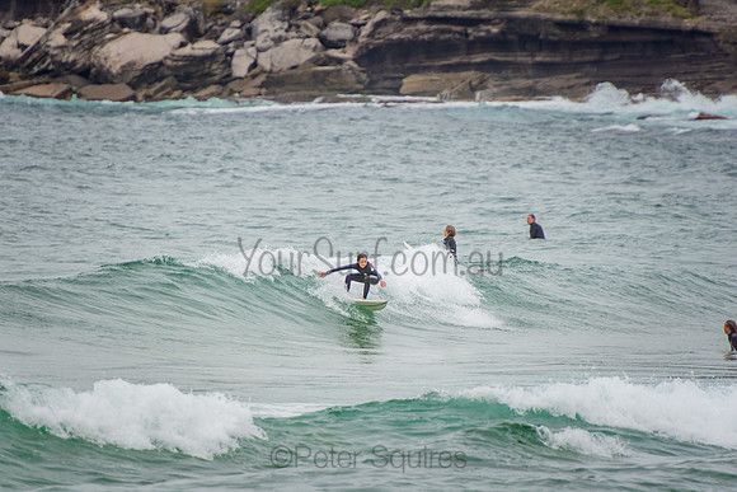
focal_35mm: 585
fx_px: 11978
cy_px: 246
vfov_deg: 2.4
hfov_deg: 3.5
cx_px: 368
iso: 280
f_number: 5.6
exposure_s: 1/1600
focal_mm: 390
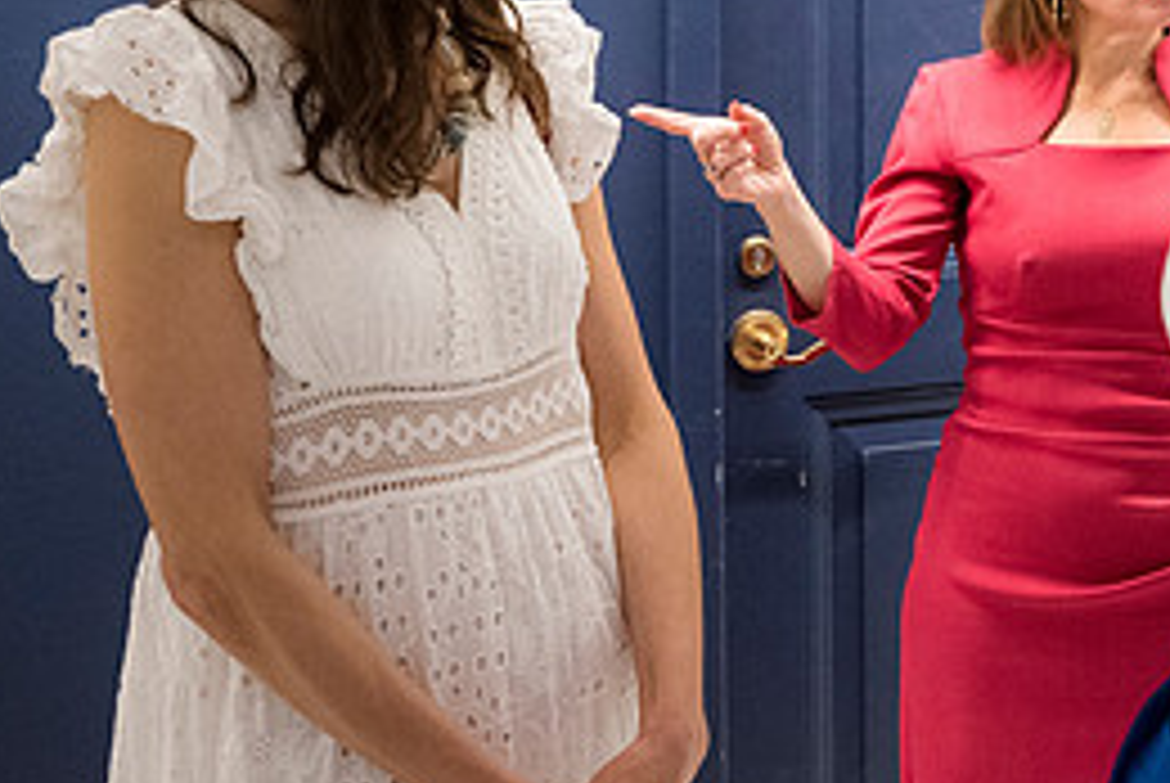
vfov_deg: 17.1
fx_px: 2538
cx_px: 1166
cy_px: -16
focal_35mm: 78
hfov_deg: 24.8
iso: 5600
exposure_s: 1/125
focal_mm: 35
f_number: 4.5
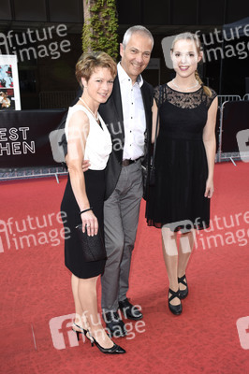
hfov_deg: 33.0
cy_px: 187
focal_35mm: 40
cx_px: 124
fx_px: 421
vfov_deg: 48.0
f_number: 6.3
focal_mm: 27
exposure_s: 1/160
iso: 200
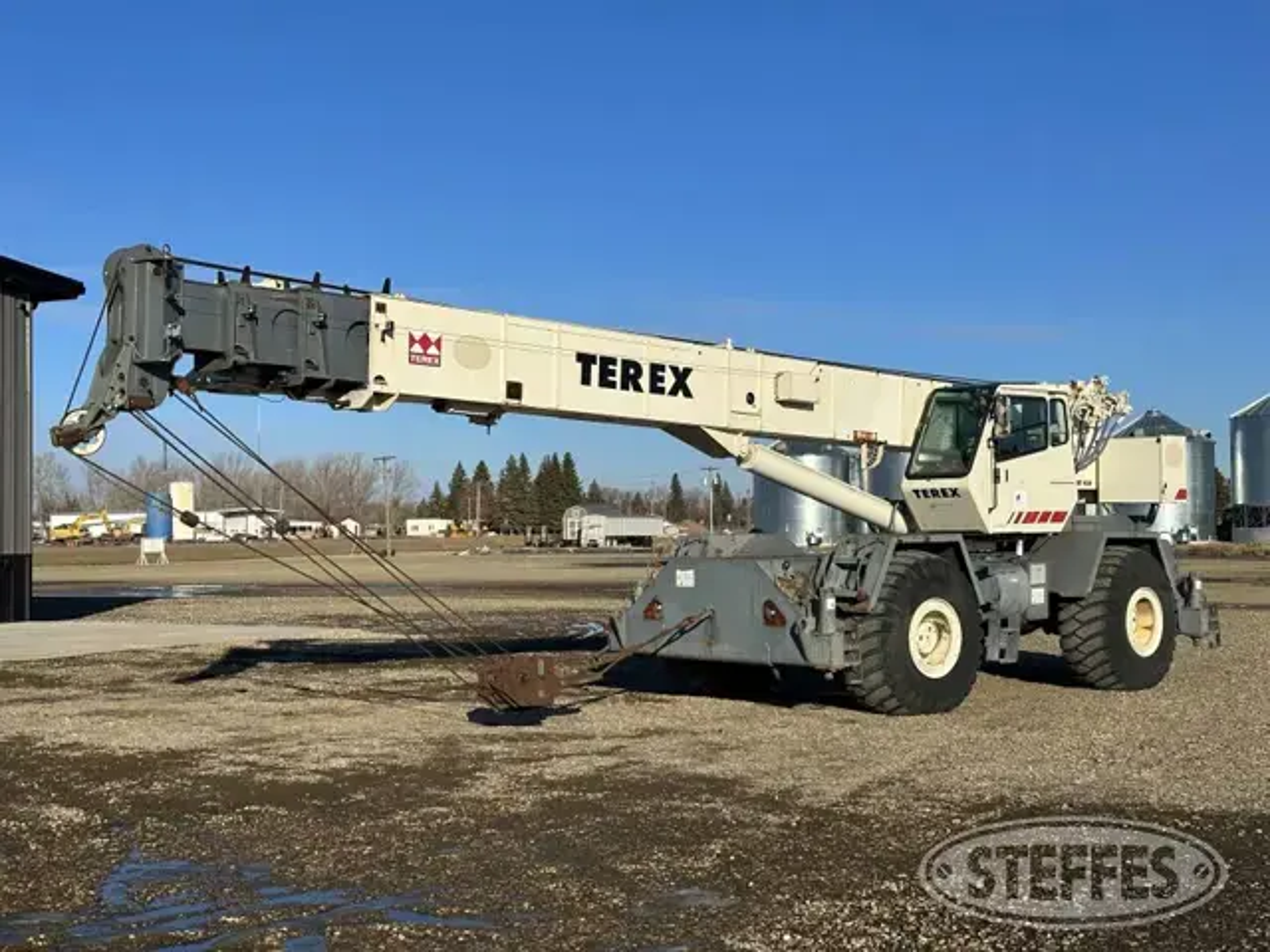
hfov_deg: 39.7
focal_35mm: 48
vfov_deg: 30.3
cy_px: 476
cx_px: 635
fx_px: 1761
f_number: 1.78
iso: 64
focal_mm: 6.86
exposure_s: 1/6623
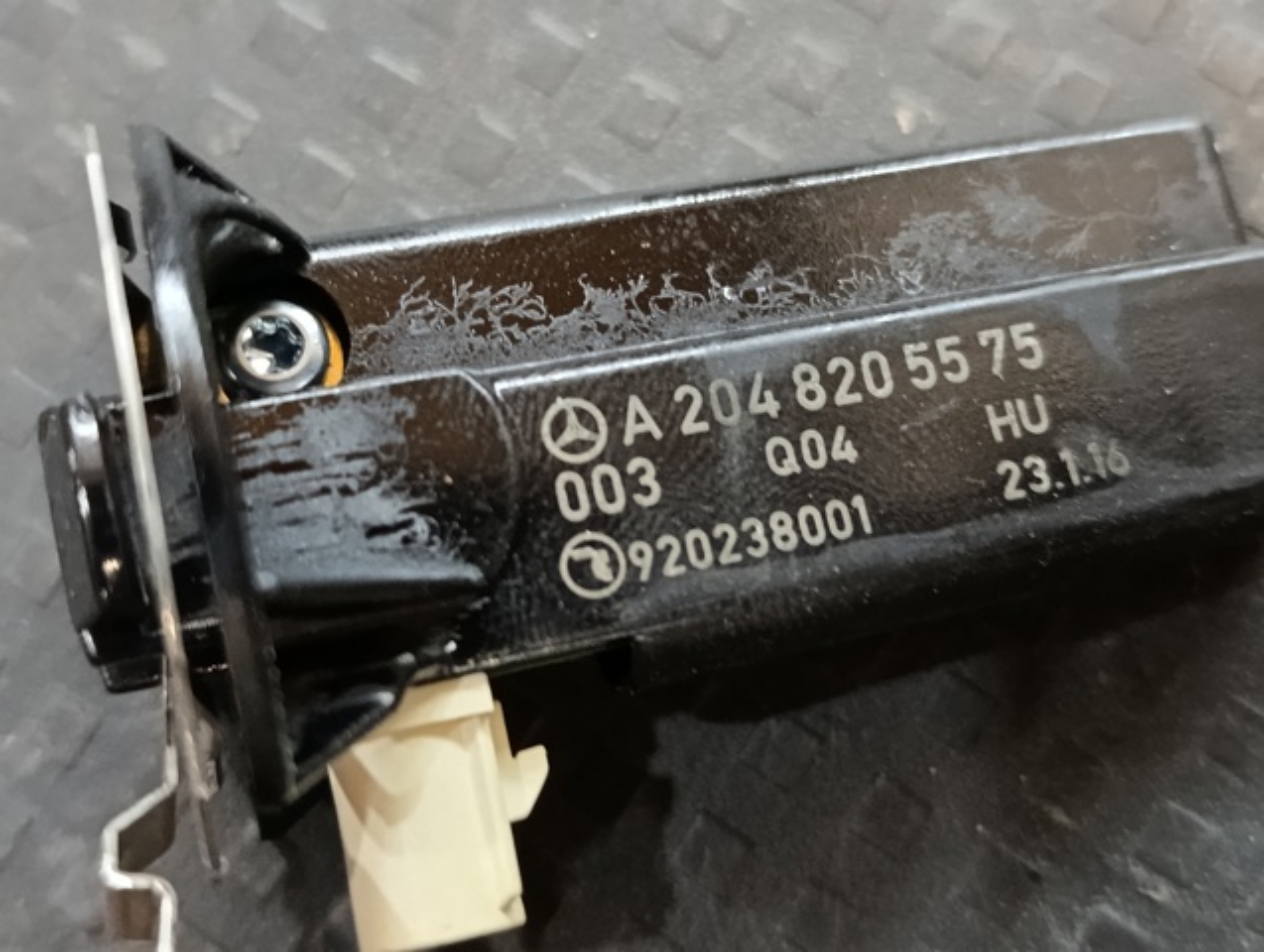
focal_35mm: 46
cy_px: 476
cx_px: 632
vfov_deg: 31.6
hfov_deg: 41.2
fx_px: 1683
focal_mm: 6.11
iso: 1250
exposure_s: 1/25
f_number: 1.7
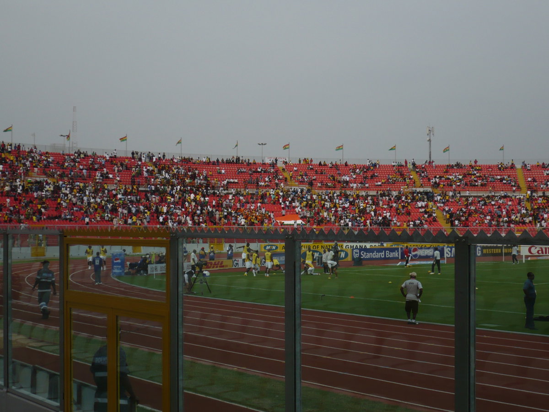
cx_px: 274
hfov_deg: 34.9
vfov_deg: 26.6
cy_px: 206
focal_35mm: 55
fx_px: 872
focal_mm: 9.1
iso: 100
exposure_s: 1/800
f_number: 3.5
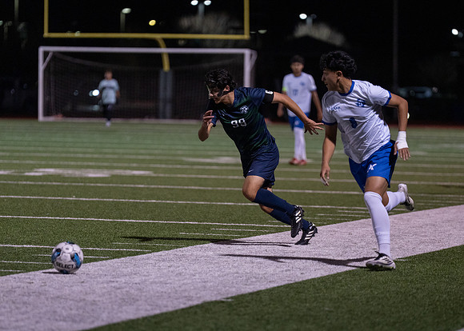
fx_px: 2862
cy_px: 184
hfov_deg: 9.3
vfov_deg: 6.6
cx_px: 259
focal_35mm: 217
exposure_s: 1/1250
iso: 2500
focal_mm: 173
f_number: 2.8
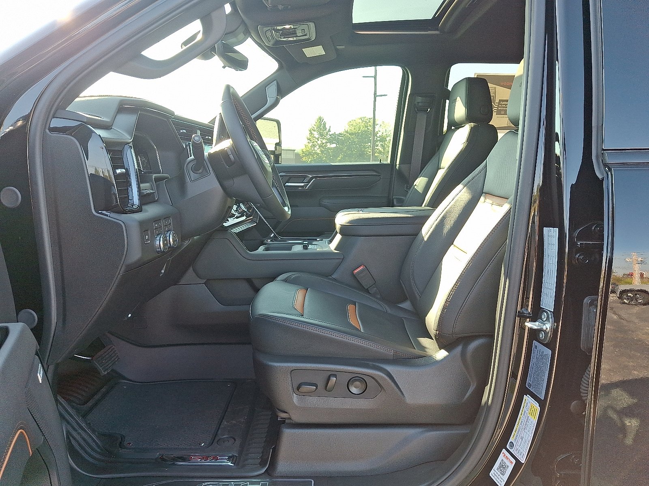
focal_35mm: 25
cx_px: 324
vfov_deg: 54.9
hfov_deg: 69.4
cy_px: 243
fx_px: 469
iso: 25
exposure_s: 1/120
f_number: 1.8
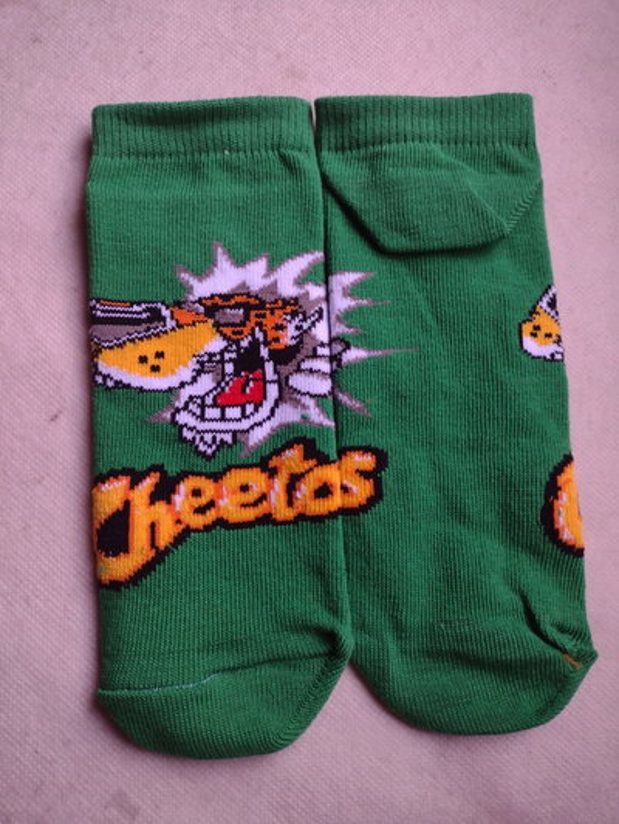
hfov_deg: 51.4
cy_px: 412
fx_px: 643
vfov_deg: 65.3
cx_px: 310
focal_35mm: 27
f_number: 1.7
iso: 192
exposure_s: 1/100
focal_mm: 4.71
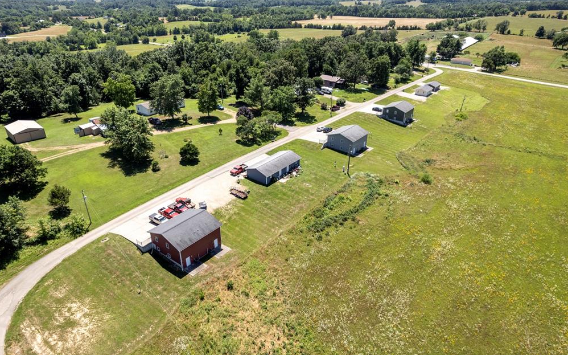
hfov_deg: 77.2
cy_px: 183
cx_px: 277
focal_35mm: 23
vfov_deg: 52.9
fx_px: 356
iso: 100
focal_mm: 8.38
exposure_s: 1/250
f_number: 2.8
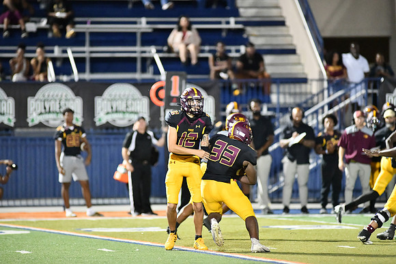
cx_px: 198
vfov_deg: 4.6
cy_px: 132
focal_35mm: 300
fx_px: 3301
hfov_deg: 6.9
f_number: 2.8
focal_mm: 300
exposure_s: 1/1000
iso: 11400
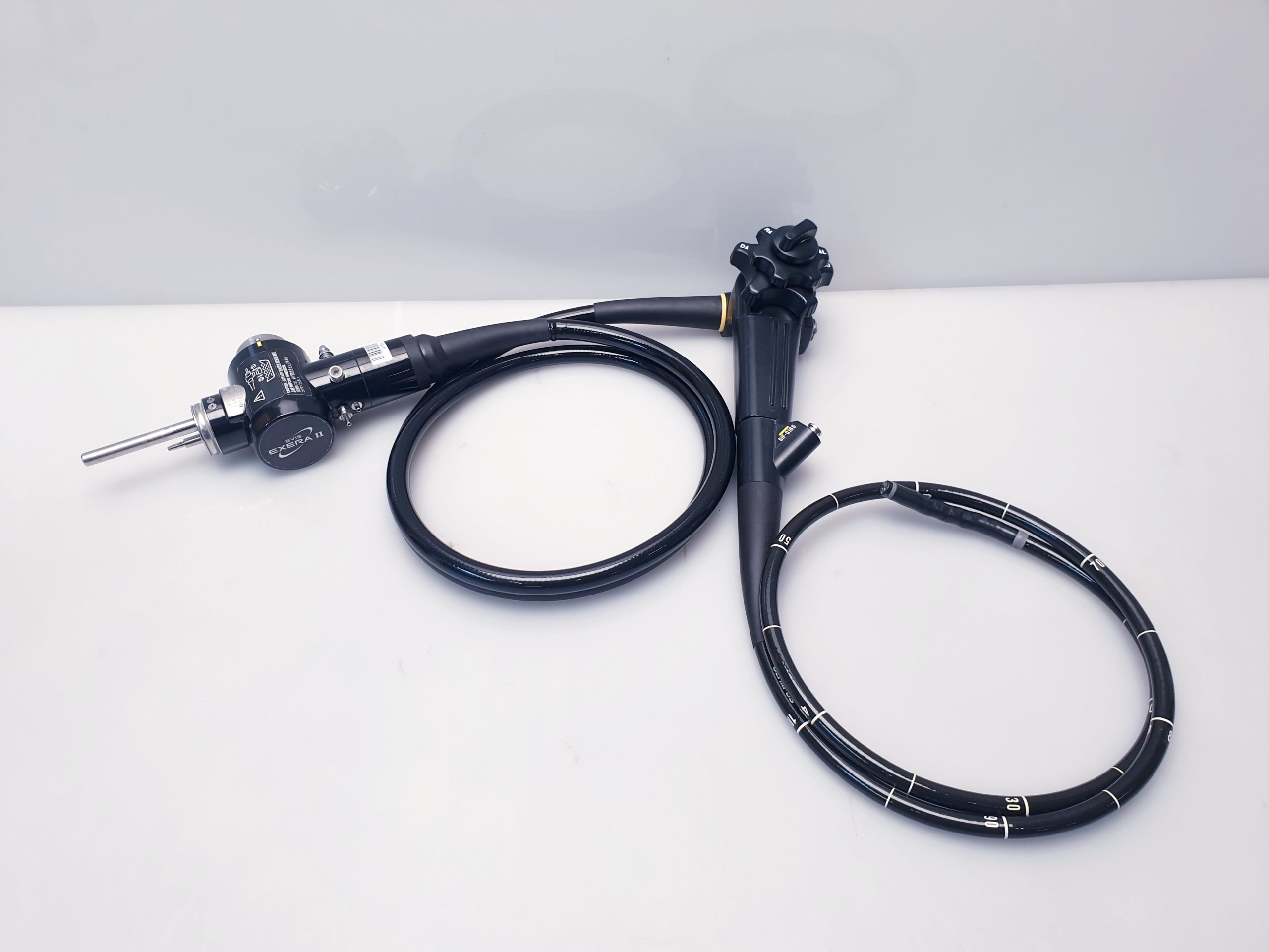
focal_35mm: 26
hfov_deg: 67.3
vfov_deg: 53.1
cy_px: 476
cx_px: 634
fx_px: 953
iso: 64
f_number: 2.4
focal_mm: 4.3
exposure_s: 1/50
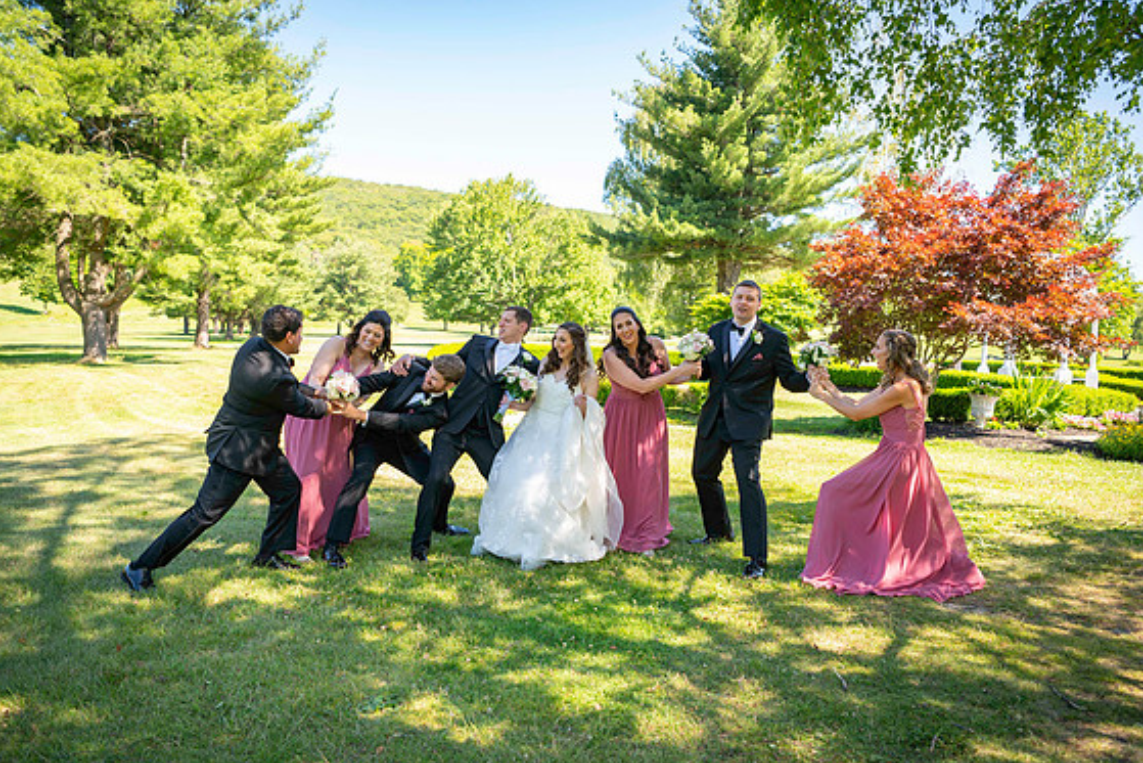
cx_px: 562
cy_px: 393
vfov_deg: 46.4
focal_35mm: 28
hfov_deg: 65.5
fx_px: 889
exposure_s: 1/250
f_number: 3.2
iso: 100
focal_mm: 27
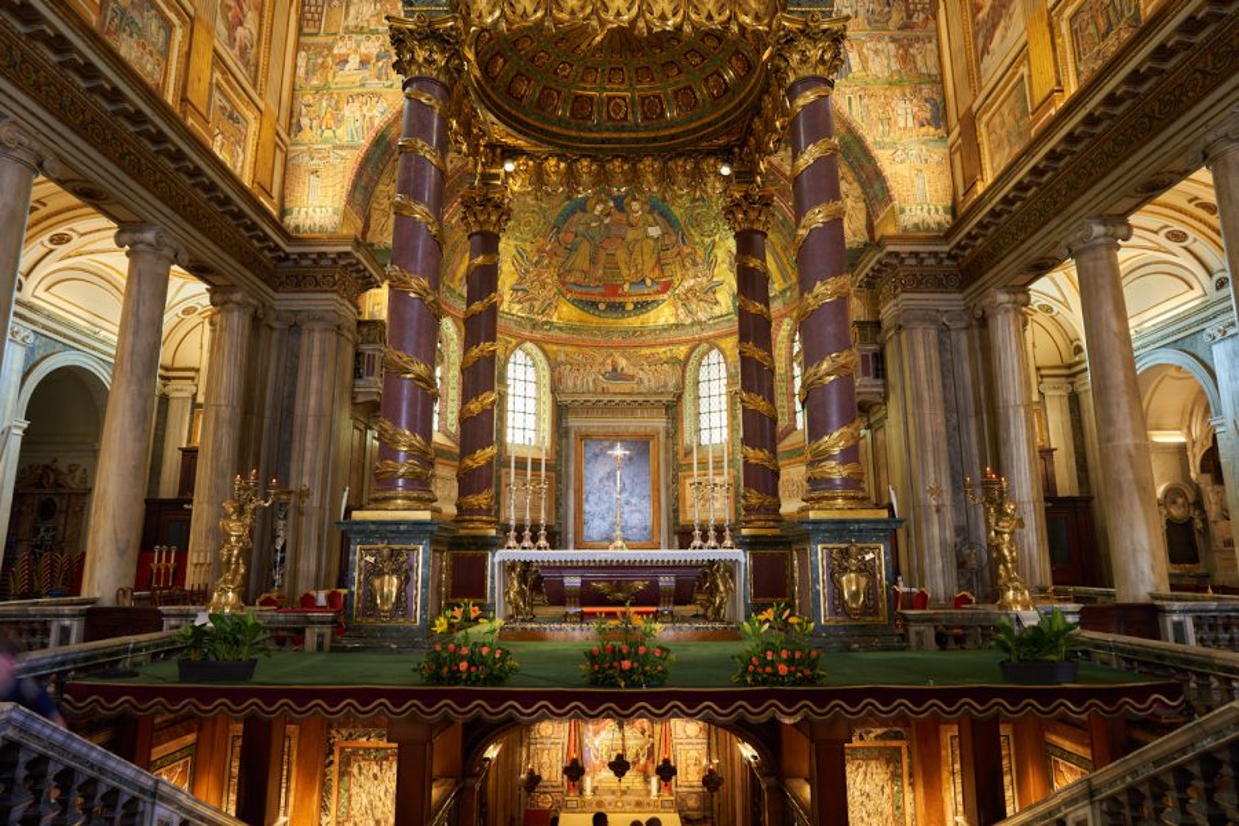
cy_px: 413
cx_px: 620
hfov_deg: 81.2
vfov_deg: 59.5
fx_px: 723
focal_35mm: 21
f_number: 4
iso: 400
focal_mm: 21
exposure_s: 1/5
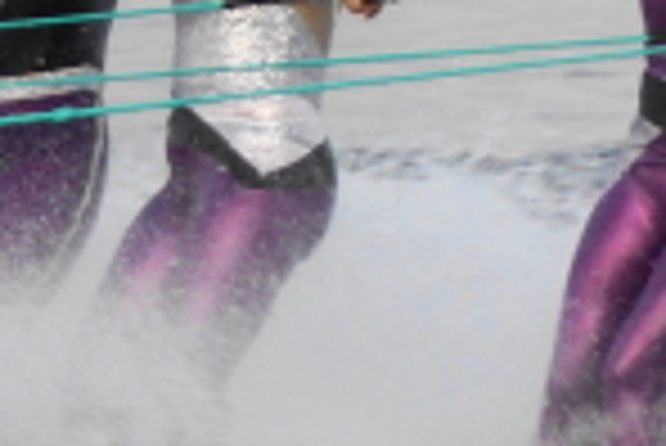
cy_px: -595
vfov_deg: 1.4
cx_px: 34
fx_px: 18777
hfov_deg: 2.0
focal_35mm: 1014
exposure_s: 1/160
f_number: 5.6
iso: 160
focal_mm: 100
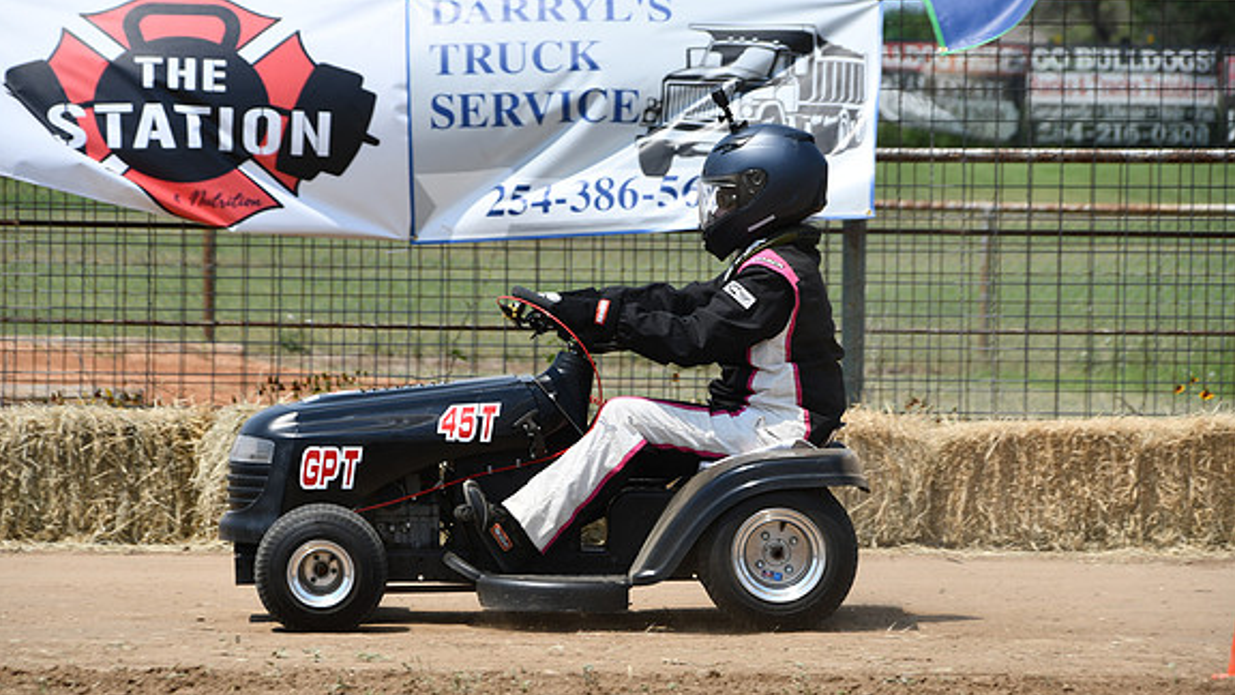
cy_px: 357
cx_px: 615
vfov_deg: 4.2
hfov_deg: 7.4
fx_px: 9562
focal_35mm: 292
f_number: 8
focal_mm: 185
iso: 125
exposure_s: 1/500
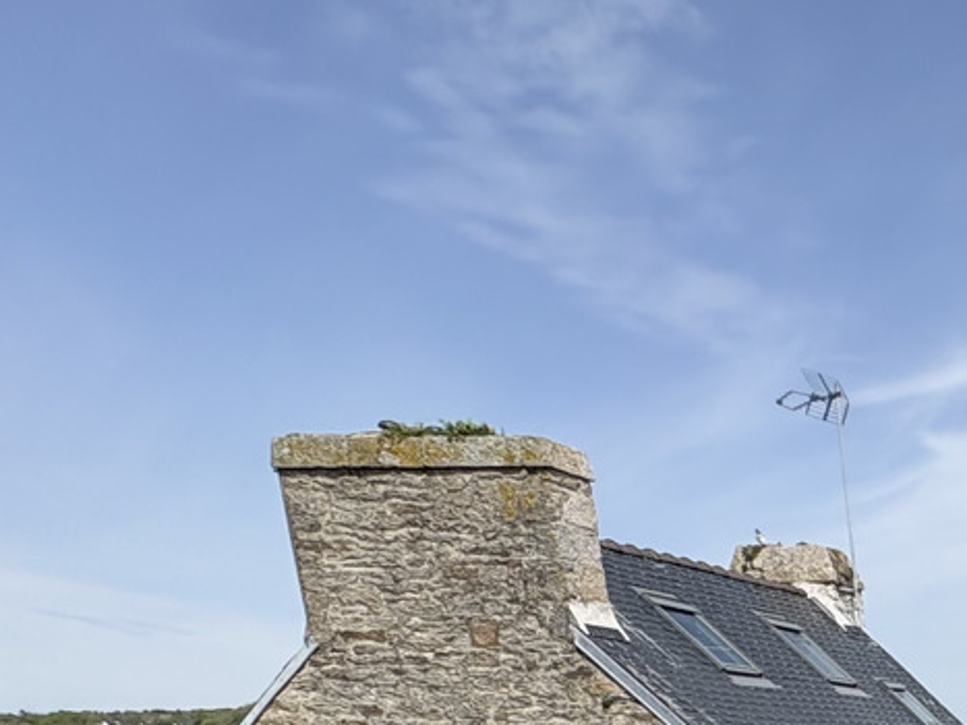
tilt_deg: -11.0
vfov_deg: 24.7
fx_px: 1341
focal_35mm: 48
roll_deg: +1.1
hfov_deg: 26.5
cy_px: 1034
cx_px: 1499
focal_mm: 2.22
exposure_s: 1/2208
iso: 50
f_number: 2.2
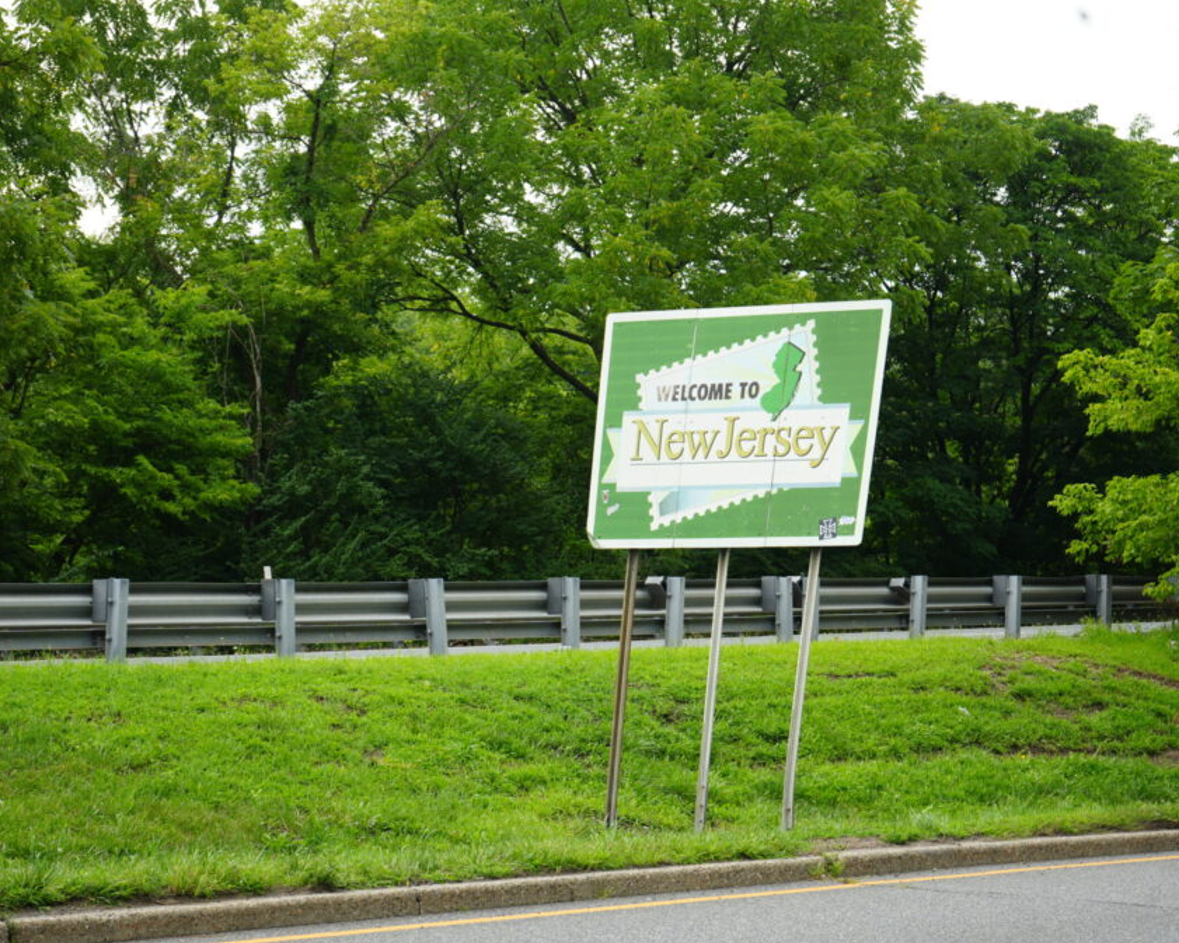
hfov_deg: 23.8
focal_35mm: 80
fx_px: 2792
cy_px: 476
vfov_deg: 19.2
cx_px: 572
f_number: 5.6
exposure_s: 1/80
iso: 125
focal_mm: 70
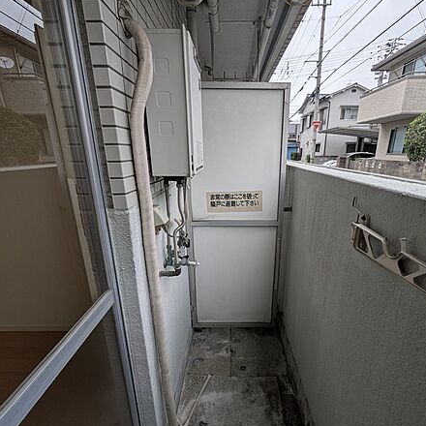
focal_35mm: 18
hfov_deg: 80.5
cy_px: 229
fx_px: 251
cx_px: 231
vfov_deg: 80.6
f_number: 2.2
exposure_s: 1/413
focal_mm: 1.83
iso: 47
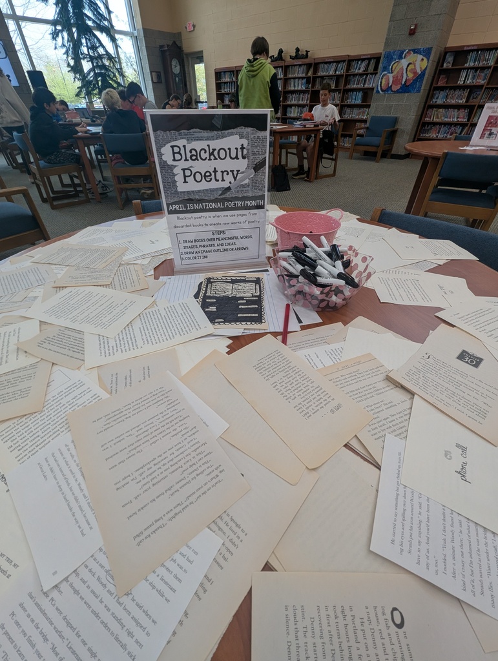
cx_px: 249
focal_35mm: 13
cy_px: 330
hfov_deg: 90.1
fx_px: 249
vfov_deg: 106.1
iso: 62
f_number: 2.2
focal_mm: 1.95
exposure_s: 1/120
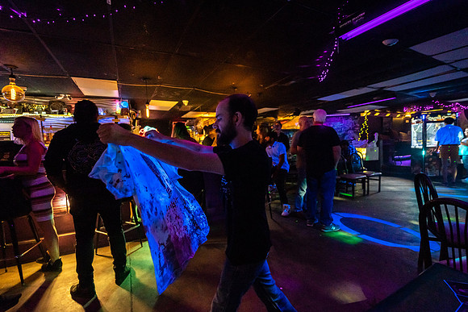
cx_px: 237
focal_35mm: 15
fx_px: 199
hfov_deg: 99.3
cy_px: 156
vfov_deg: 76.3
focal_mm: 14
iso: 3200
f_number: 2.8
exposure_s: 1/250
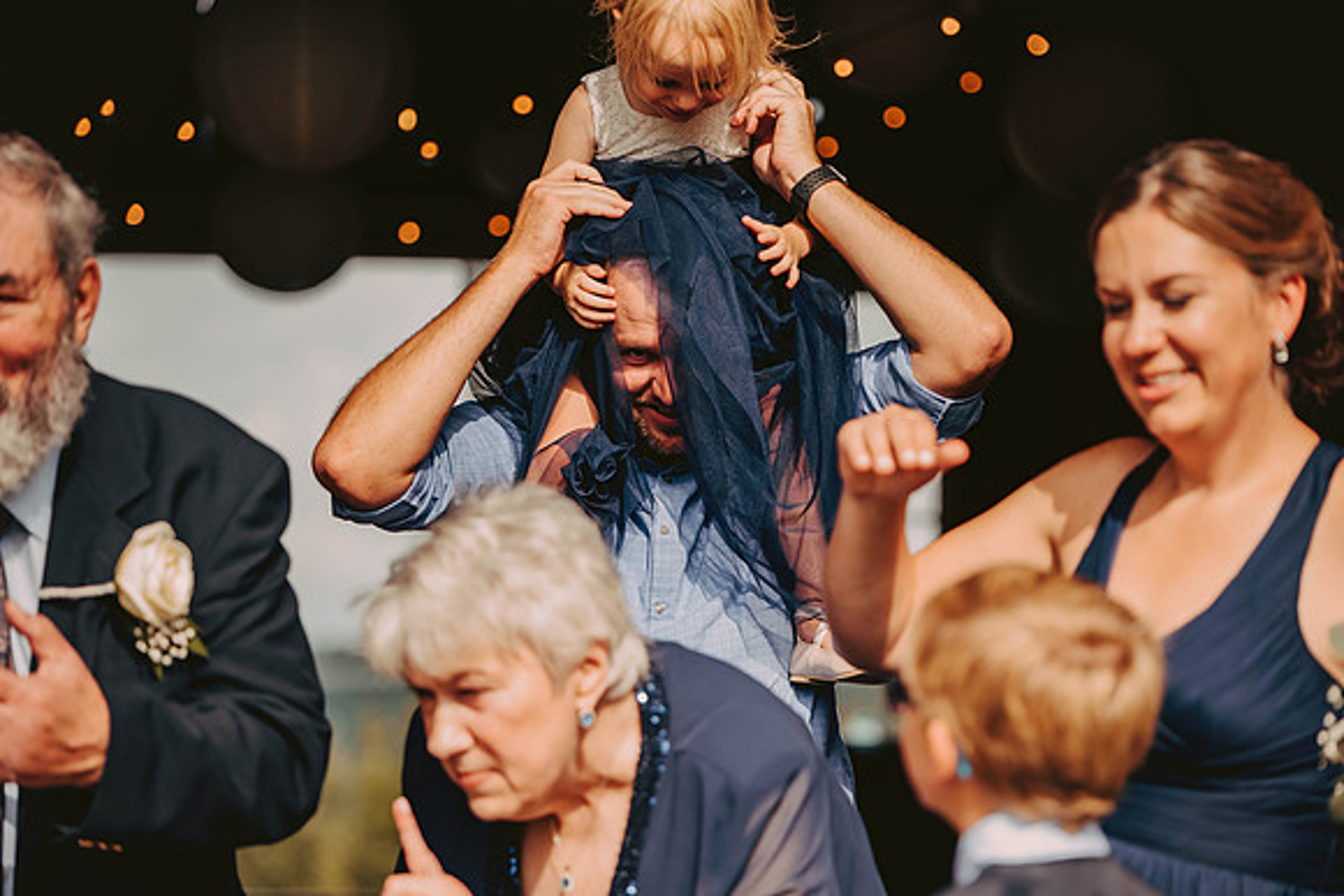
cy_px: 470
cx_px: 707
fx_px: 4918
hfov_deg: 15.6
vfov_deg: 10.4
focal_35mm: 132
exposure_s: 1/1000
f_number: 2.8
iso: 200
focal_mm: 125
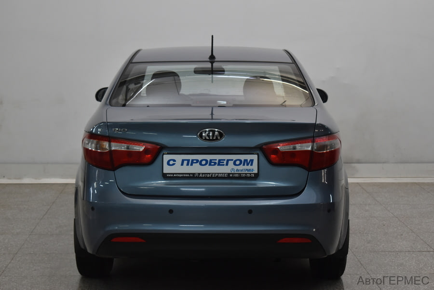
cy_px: 145
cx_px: 217
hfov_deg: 27.0
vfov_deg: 18.2
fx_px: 905
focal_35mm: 75
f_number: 5.6
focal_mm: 50
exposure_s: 1/100
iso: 800
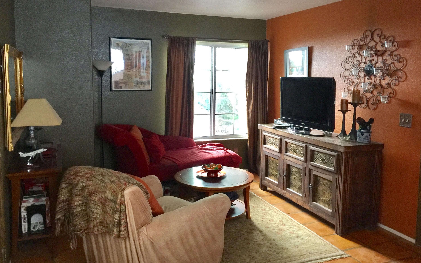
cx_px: 211
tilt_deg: -5.8
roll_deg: -0.8
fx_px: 356
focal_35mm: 31
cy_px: 114
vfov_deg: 40.5
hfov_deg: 61.2
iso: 100
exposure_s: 1/15
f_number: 2.2
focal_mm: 4.15
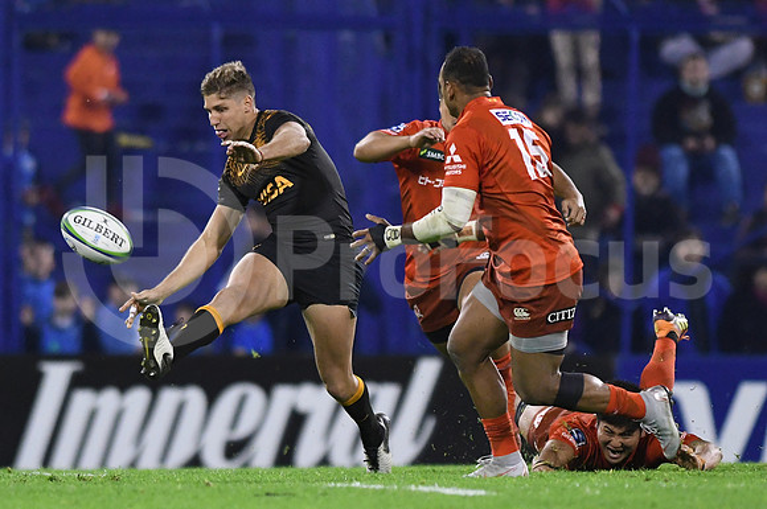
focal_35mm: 450
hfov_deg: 4.6
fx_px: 9574
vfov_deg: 3.0
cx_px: 384
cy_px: 254
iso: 3200
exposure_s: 1/1000
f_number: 2.8
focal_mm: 300
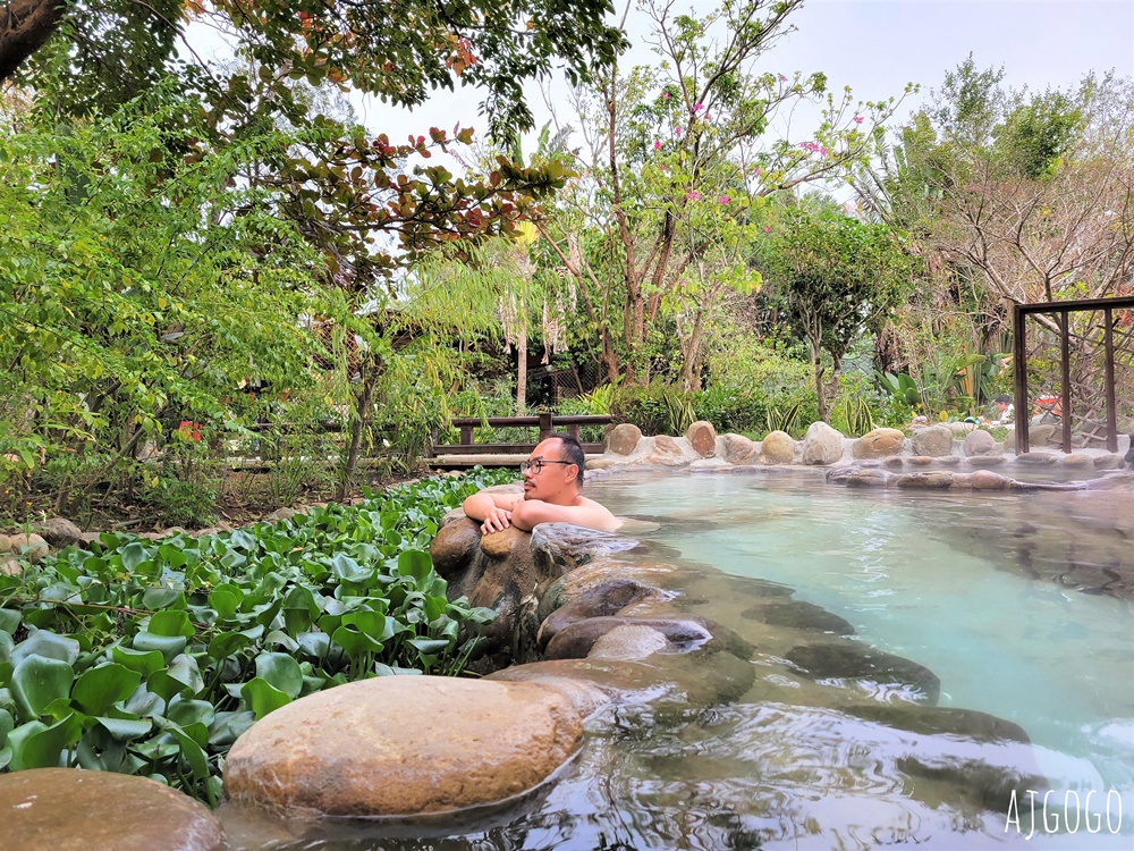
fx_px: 852
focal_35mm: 26
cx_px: 567
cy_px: 426
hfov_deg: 67.3
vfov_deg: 53.1
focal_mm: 5.4
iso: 50
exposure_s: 1/119
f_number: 1.8
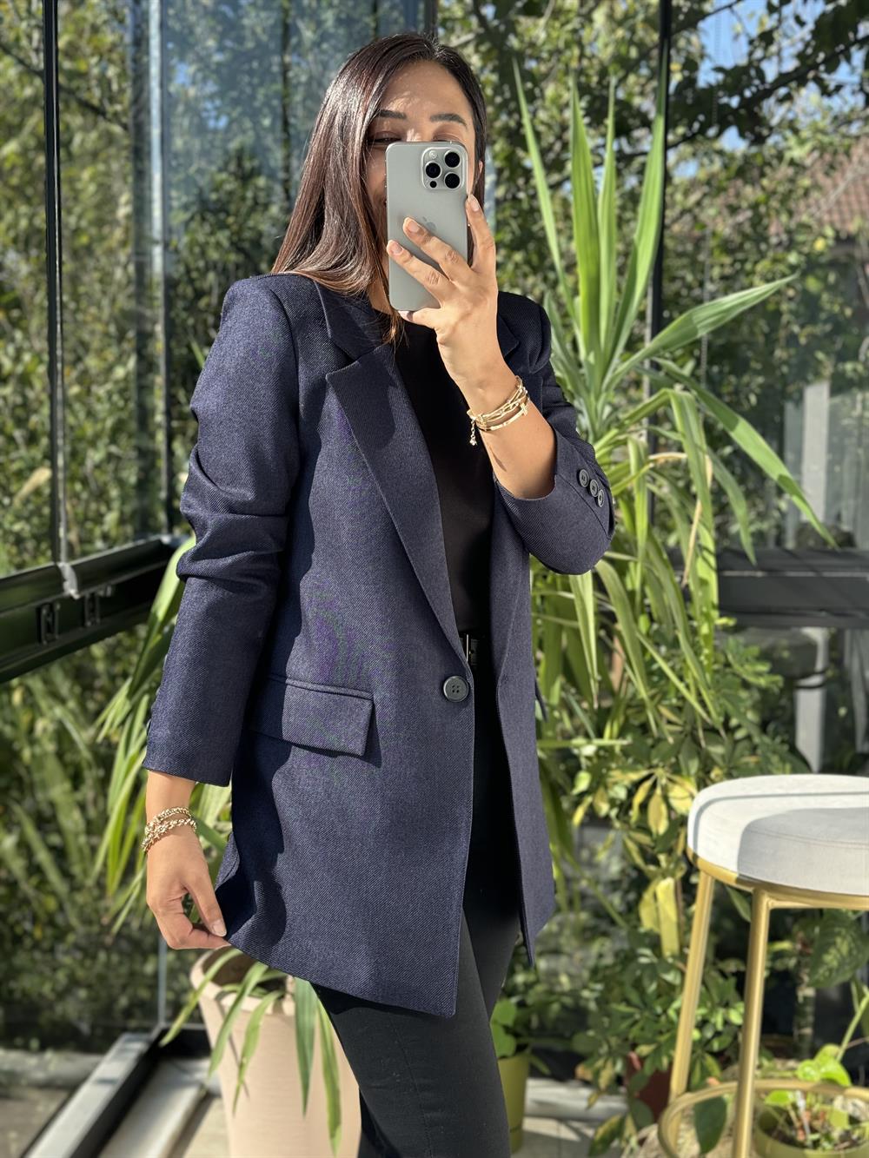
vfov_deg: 39.7
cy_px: 579
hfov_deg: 30.3
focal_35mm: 48
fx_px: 1606
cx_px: 434
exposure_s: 1/507
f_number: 1.78
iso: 64
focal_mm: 6.76
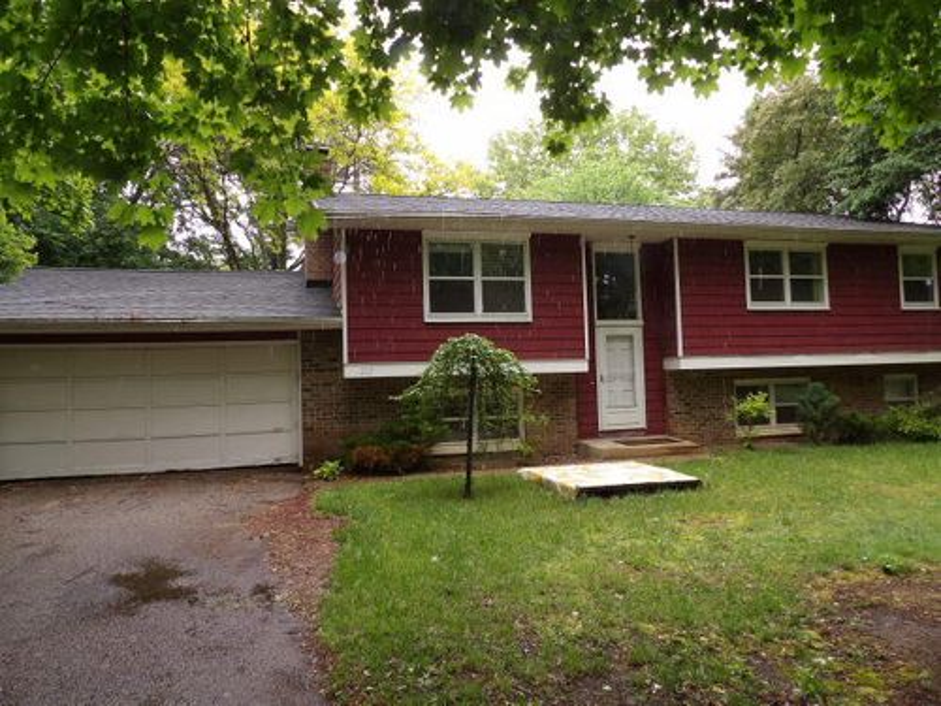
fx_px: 652
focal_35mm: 24
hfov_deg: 71.6
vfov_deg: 56.8
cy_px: 353
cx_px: 470
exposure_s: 1/160
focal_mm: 4.3
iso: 100
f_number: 3.2
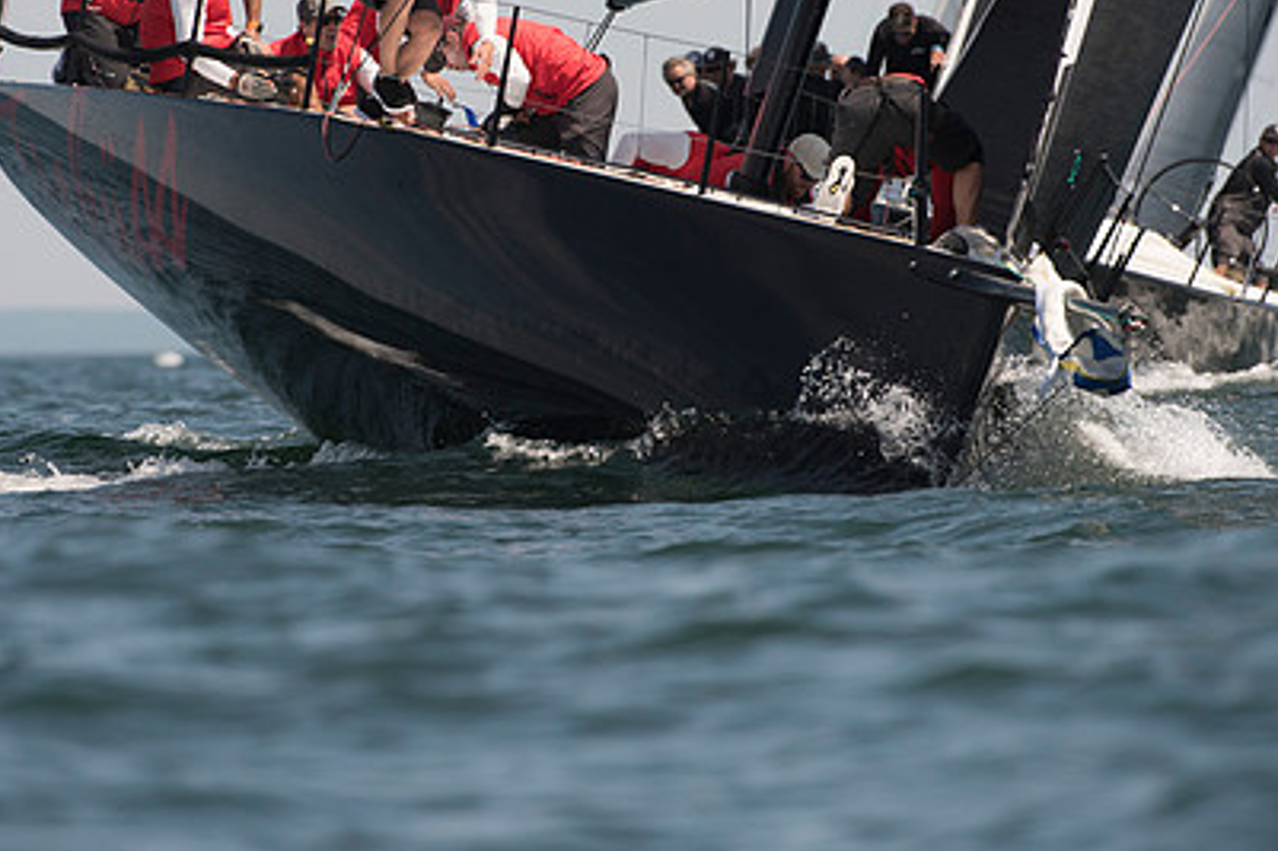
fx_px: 20545
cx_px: 558
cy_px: 241
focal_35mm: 579
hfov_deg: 3.6
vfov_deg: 2.4
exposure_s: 1/1600
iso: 320
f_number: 6.3
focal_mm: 400
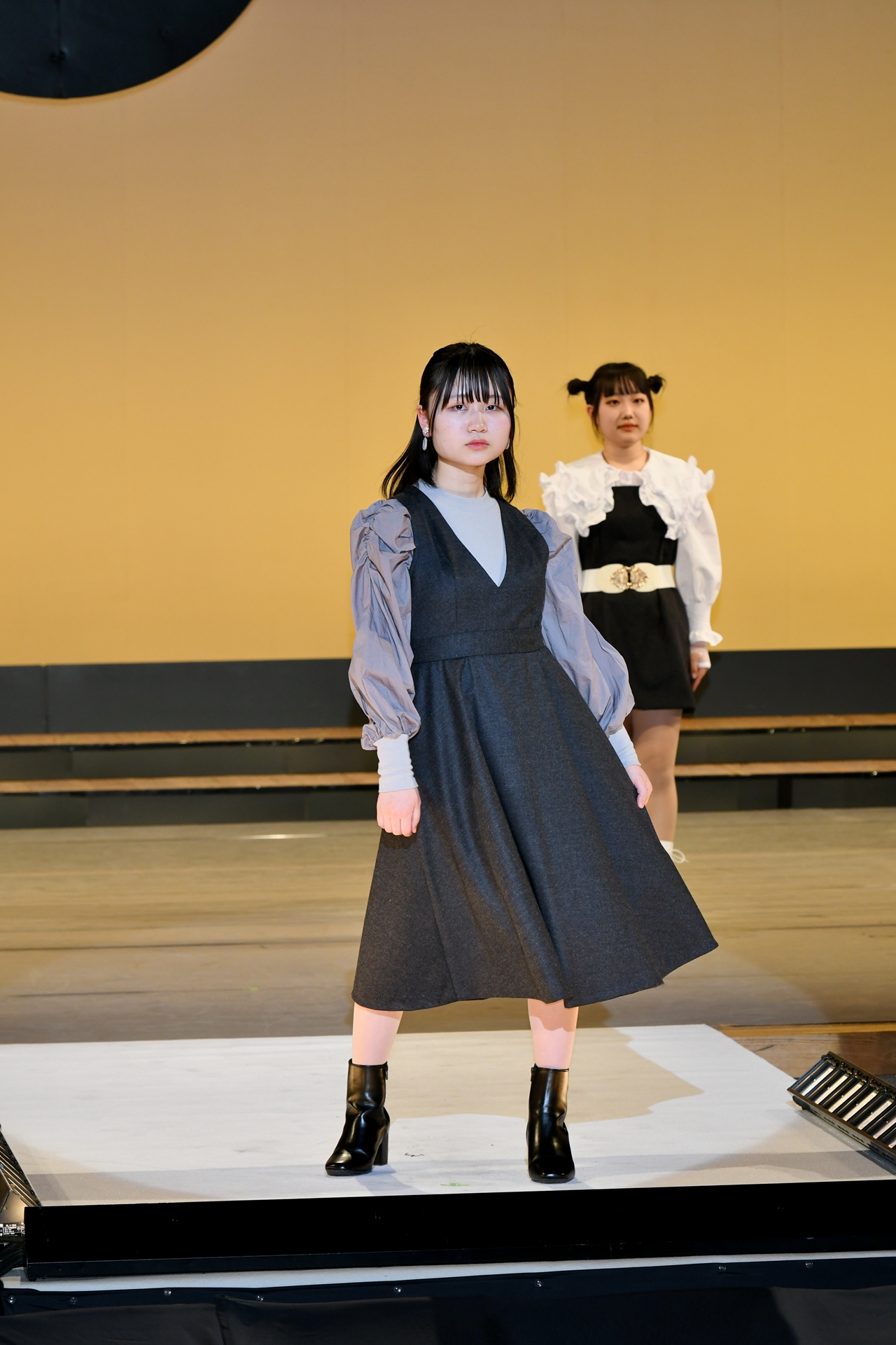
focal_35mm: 174
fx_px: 6495
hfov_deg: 7.9
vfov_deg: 11.8
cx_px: 448
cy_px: 672
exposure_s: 1/250
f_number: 5.6
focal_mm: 116
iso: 800
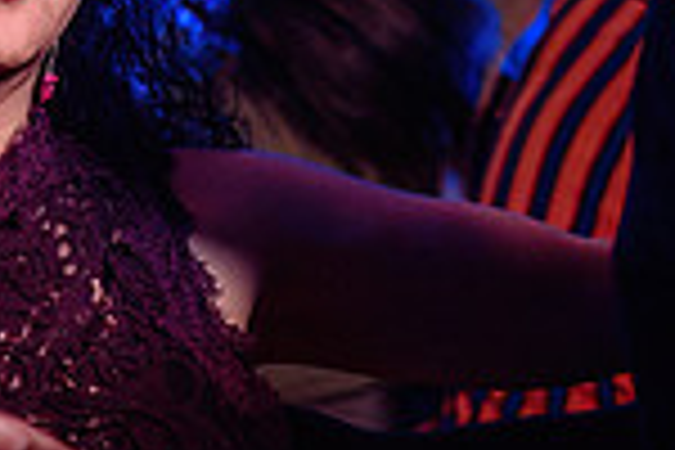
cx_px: 108
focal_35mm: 155
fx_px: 2906
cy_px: 268
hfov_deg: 13.2
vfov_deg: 8.9
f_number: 3.2
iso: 800
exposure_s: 1/60
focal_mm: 40
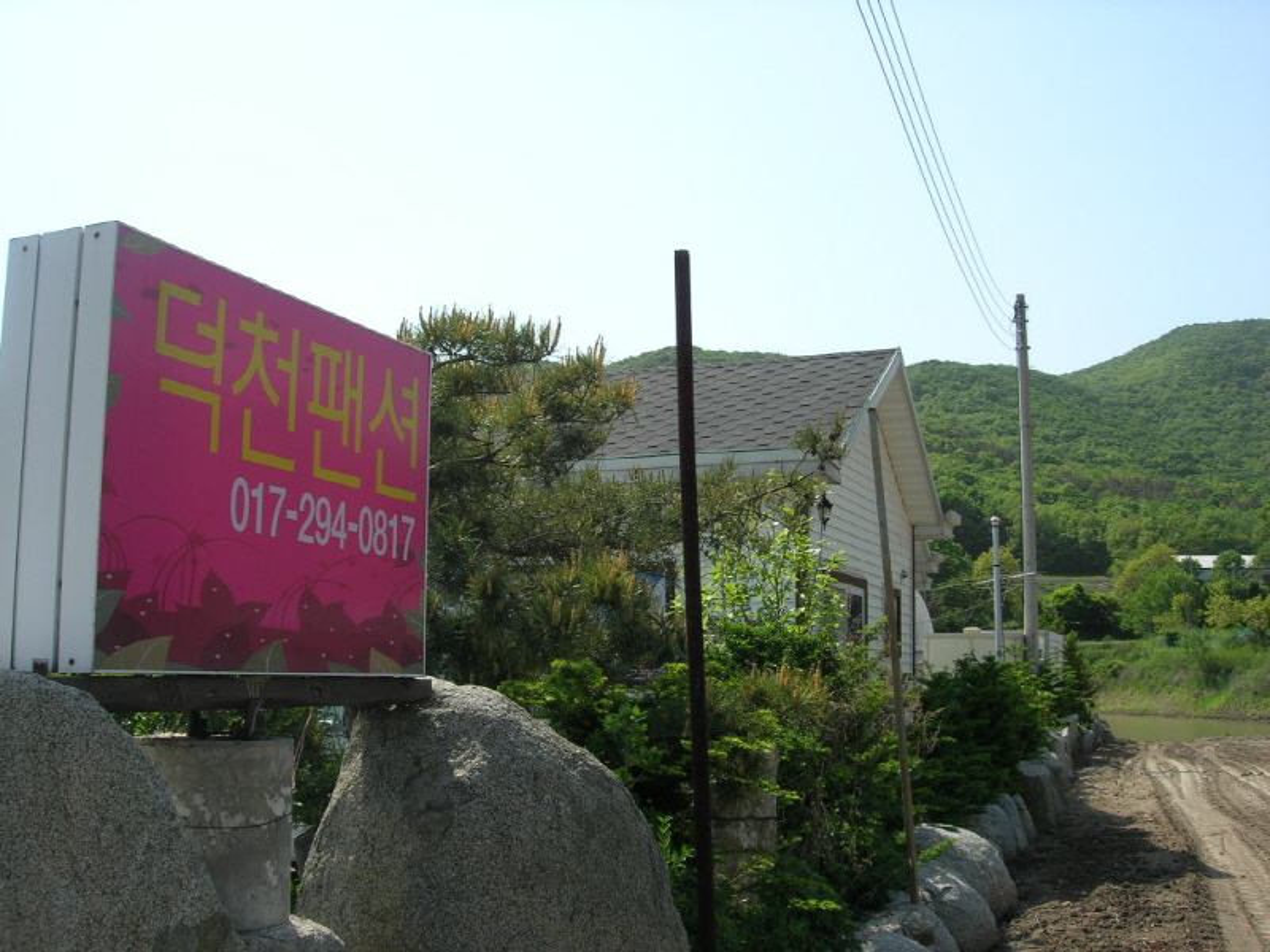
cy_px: 476
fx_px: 1394
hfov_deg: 49.0
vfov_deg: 37.7
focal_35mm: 38
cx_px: 635
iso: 64
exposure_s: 1/526
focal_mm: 7.8
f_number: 4.8
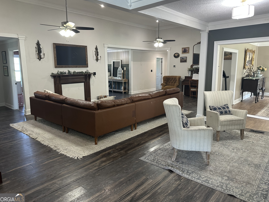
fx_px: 194
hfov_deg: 69.4
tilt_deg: -9.0
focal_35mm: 25
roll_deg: +0.7
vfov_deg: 54.9
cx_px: 134
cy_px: 99
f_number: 1.78
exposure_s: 1/60
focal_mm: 6.86
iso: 200
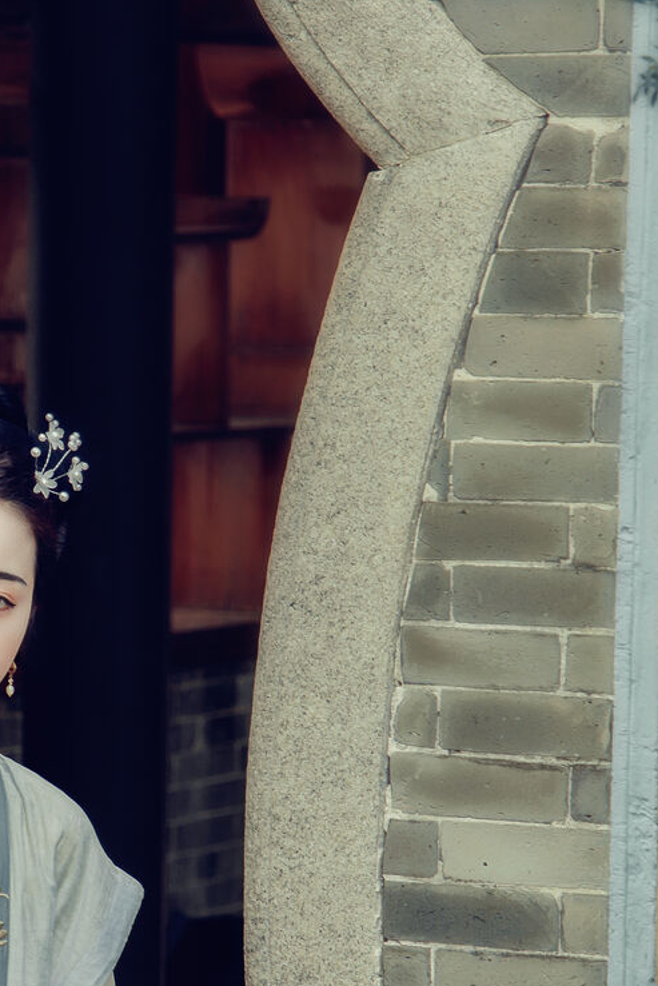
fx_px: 5672
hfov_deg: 6.6
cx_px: -69
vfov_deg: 9.9
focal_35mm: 207
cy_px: 700
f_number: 4
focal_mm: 85
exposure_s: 1/80
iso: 200
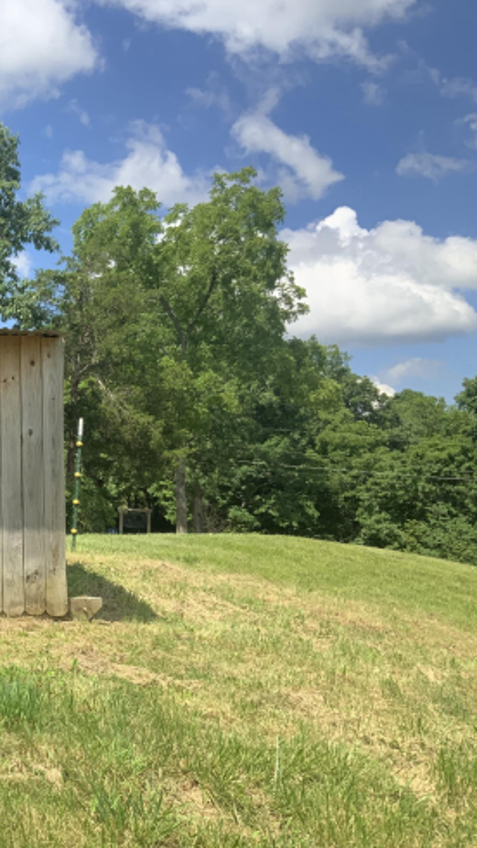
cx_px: -94
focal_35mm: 43
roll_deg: -2.0
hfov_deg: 25.0
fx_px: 966
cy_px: 421
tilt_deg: +4.7
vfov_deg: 47.3
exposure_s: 1/1035
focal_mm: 3
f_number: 1.8
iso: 16
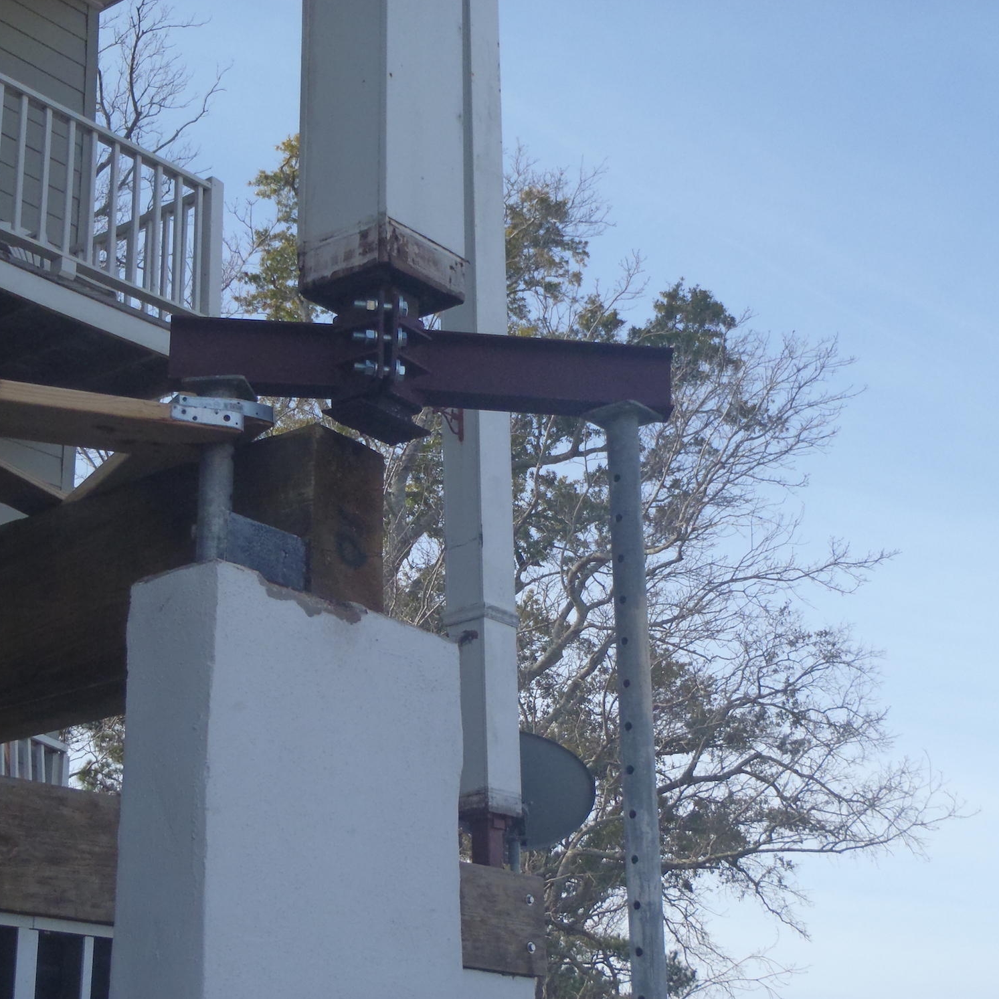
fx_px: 1894
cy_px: 498
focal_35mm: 58
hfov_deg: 29.5
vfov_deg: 29.6
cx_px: 478
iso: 200
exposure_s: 1/100
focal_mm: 8.8
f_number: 13
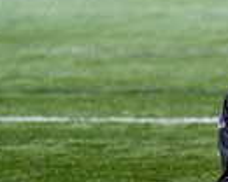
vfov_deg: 1.7
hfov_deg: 2.2
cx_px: 451
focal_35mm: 886
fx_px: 5979
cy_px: 117
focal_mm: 185
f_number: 4
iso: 1000
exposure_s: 1/1600
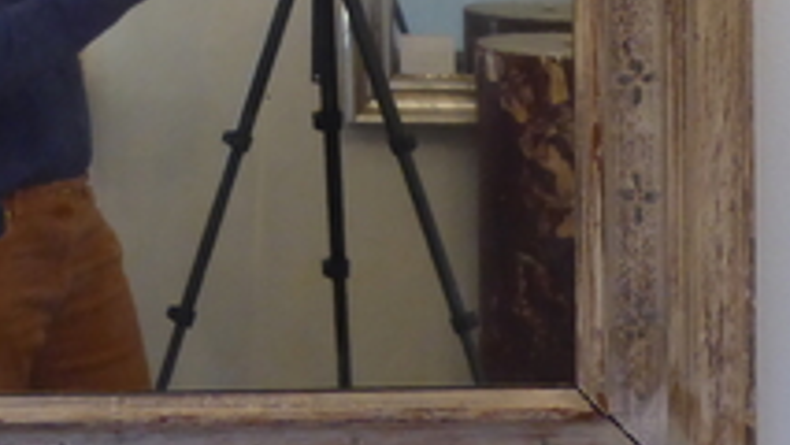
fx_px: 2703
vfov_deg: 9.2
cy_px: -148
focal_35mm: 129
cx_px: 338
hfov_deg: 16.6
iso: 400
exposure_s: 1/25
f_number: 3.8
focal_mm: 7.2
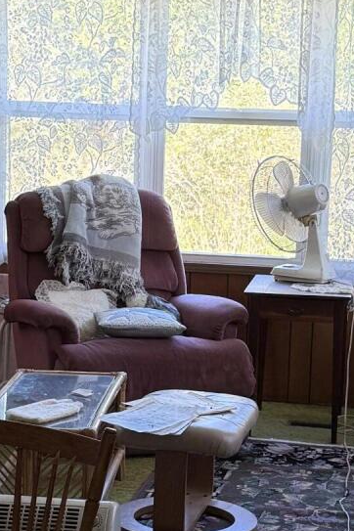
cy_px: 309
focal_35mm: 92
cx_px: 146
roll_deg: -2.3
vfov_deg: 22.1
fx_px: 1357
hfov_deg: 14.9
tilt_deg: -8.9
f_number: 1.78
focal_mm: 6.76
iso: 200
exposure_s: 1/117
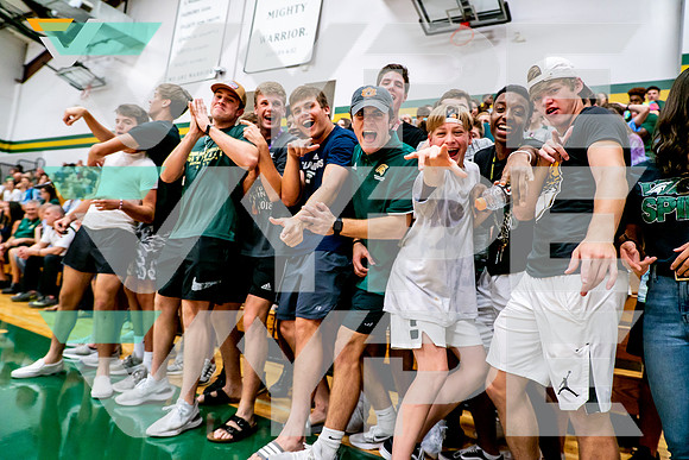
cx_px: 344
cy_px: 230
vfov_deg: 53.2
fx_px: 459
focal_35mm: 24
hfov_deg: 73.7
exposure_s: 1/750
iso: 2500
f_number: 2.8
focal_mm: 24
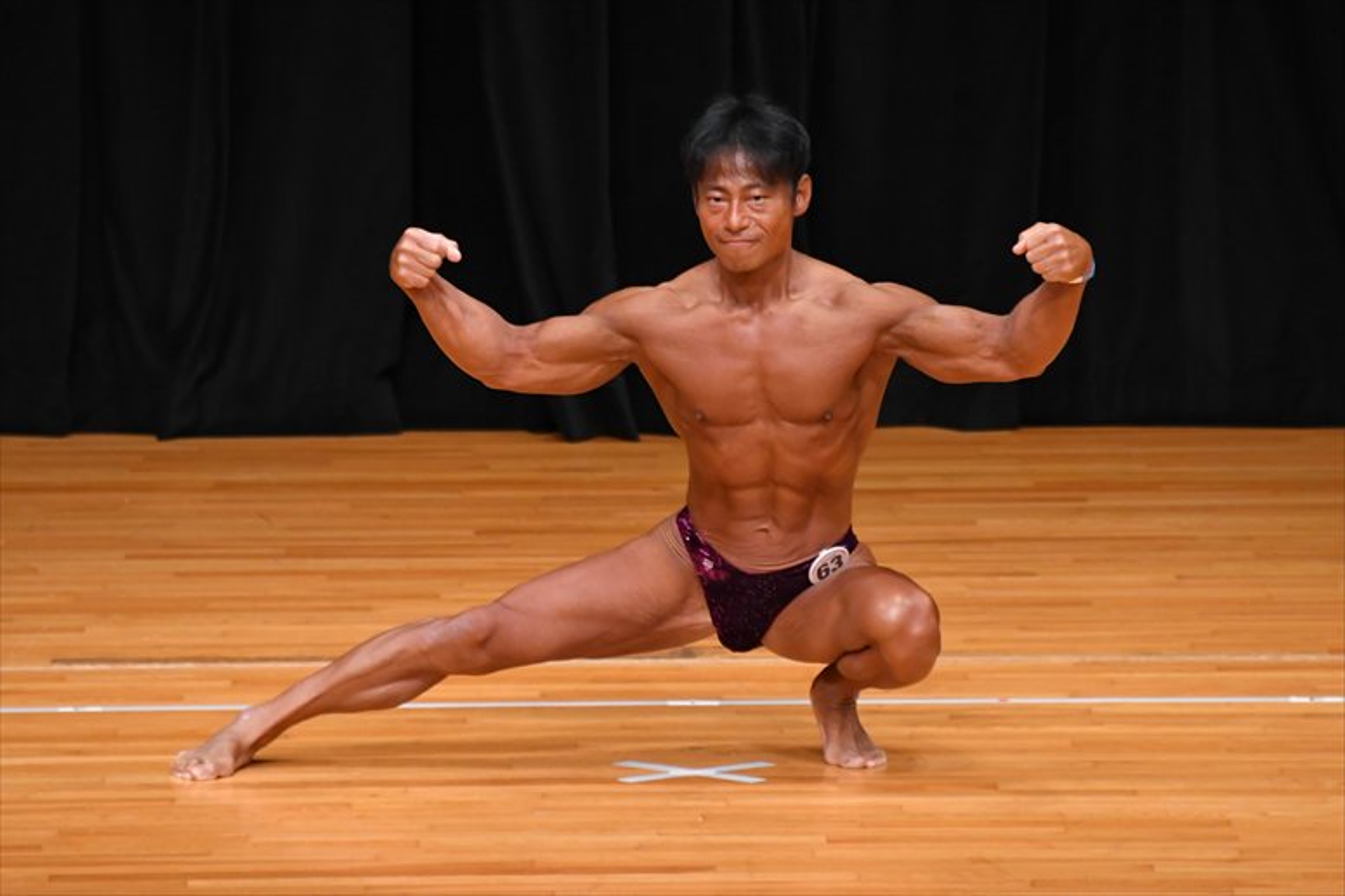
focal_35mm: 450
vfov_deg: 3.1
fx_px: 16805
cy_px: 448
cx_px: 672
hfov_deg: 4.6
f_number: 5.6
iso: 3200
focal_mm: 300
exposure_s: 1/400
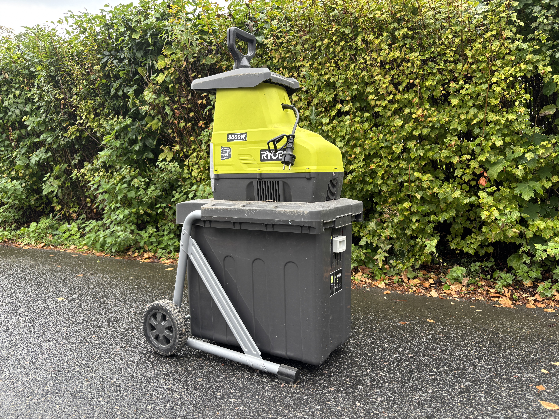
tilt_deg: -9.3
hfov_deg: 67.3
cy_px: 210
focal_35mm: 26
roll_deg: +3.4
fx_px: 420
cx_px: 280
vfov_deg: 53.1
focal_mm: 5.96
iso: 80
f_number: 1.6
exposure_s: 1/121
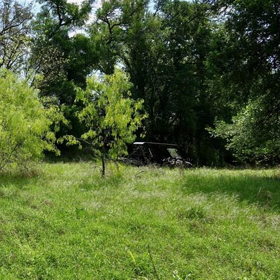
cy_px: 128
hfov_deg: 31.0
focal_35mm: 48
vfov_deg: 35.3
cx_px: -36
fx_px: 439
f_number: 4
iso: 100
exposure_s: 1/320
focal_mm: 8.8
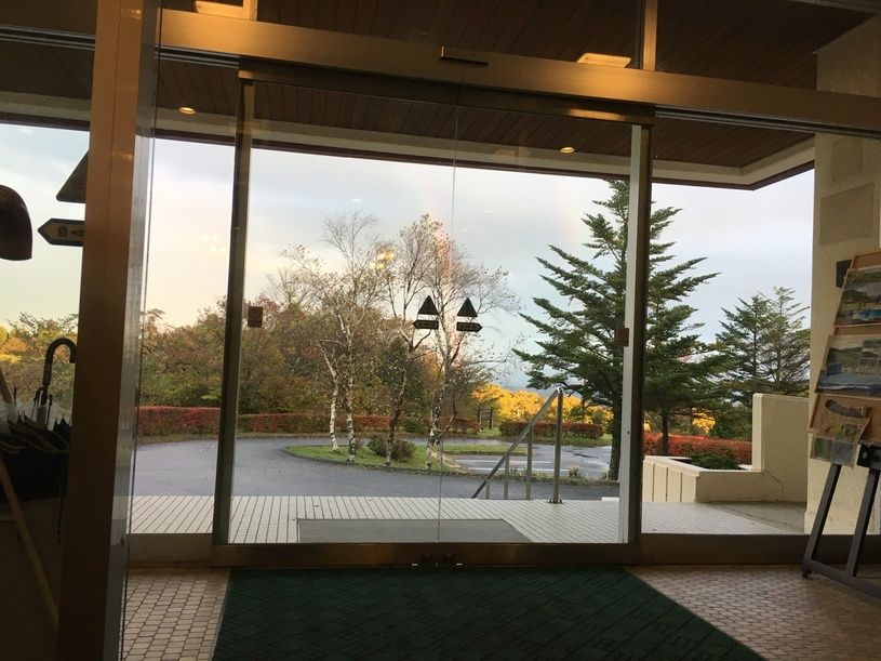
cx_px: 440
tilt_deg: +3.1
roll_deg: -2.1
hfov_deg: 61.7
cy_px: 330
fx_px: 738
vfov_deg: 48.2
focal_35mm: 29
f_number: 2.2
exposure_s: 1/40
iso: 25
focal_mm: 4.15
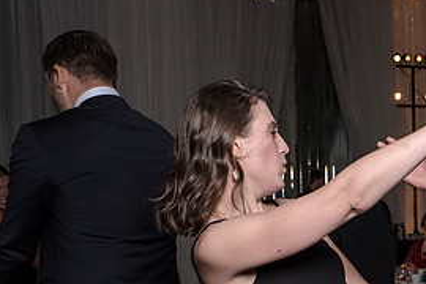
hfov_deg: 24.2
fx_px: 935
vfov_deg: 17.1
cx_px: 453
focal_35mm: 79
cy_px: 247
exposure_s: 1/200
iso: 2000
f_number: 5.6
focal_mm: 30
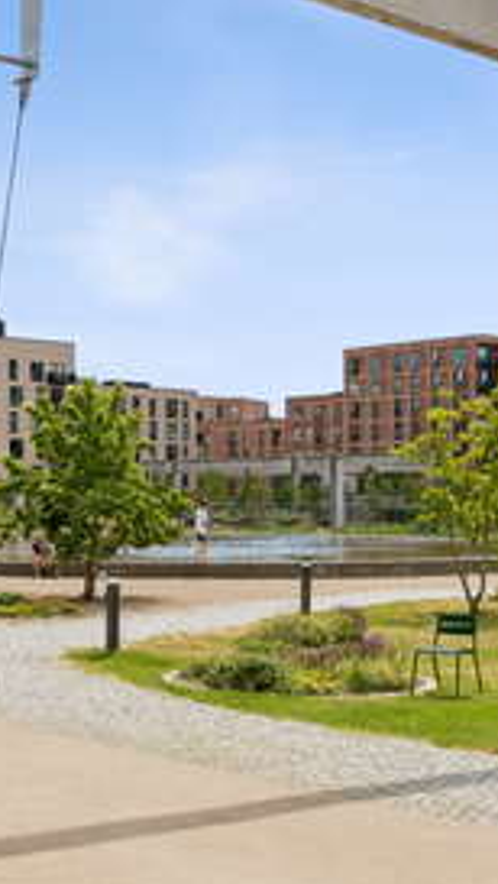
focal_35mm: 58
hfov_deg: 20.8
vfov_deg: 36.0
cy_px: 450
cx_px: 246
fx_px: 1359
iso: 200
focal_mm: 24
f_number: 8
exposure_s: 1/500
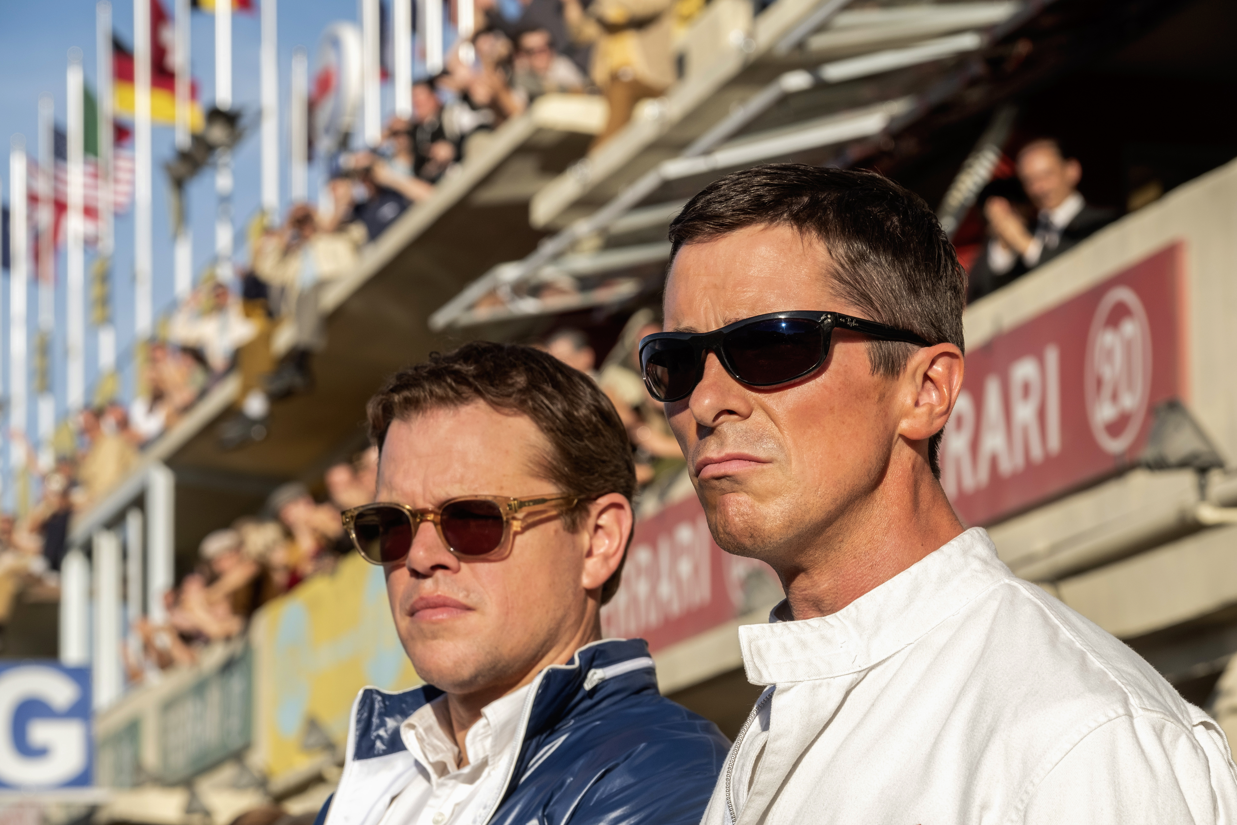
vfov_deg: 10.5
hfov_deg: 15.6
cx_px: 618
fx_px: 4501
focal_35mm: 131
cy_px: 412
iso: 320
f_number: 8
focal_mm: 87.1
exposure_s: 1/500
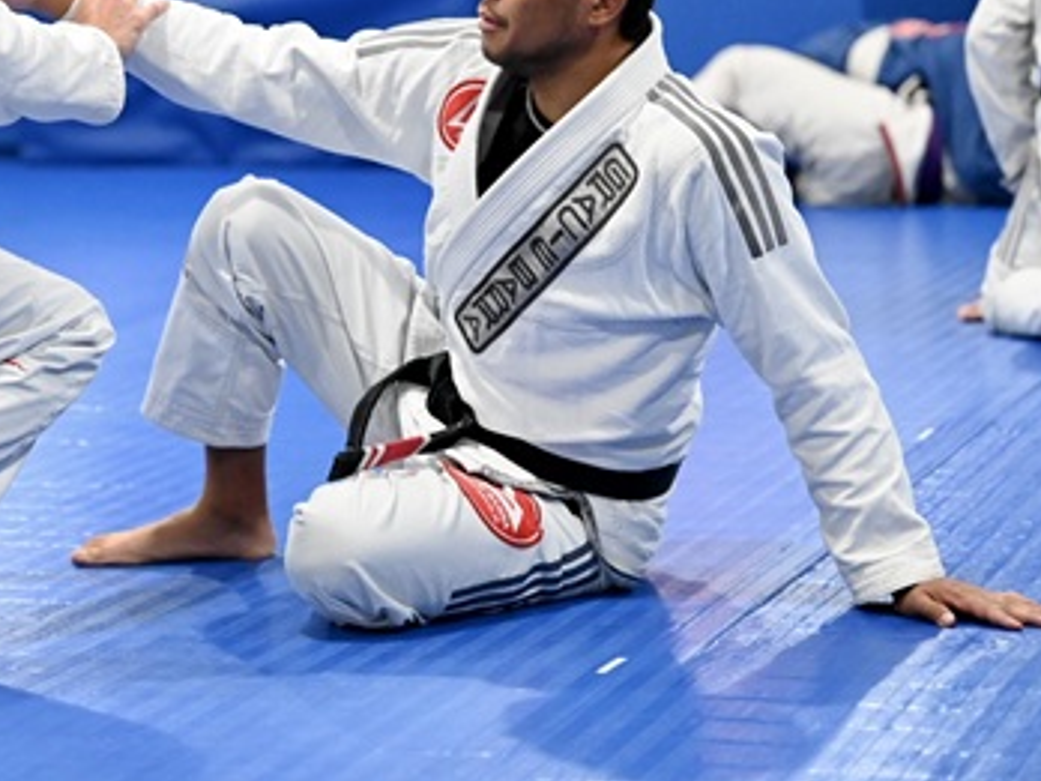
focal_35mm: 131
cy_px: 186
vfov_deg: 11.3
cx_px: 179
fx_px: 3940
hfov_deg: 14.9
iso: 10000
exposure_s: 1/500
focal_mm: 79
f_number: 2.8
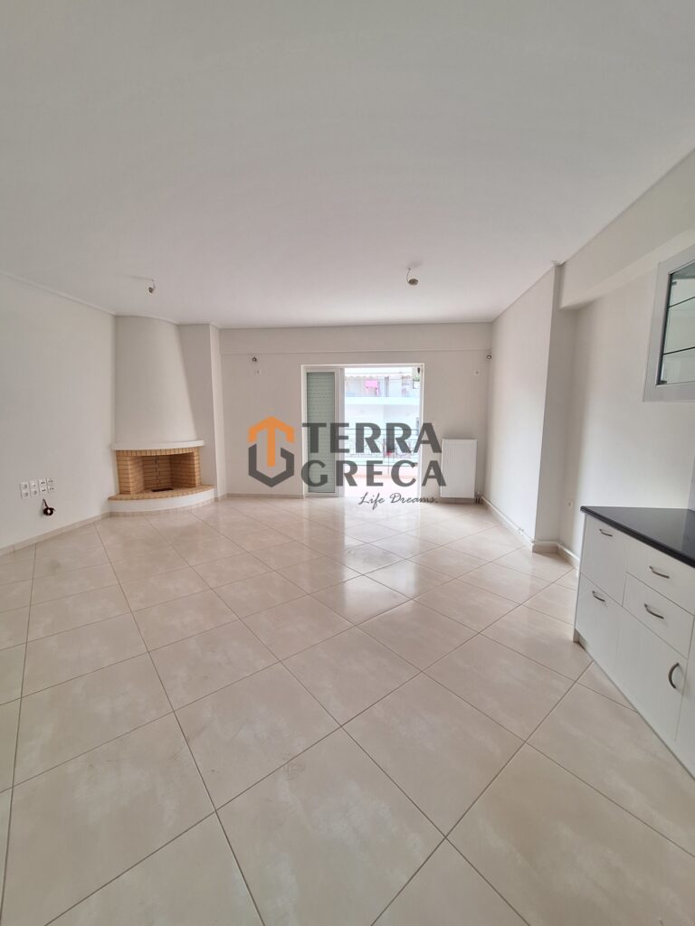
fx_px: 348
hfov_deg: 89.9
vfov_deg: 106.2
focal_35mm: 13
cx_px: 348
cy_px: 463
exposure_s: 1/40
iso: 80
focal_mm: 1.74
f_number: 2.2
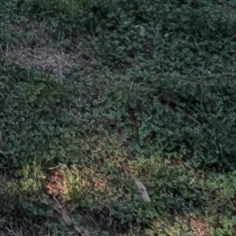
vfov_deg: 12.4
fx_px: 617
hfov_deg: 15.1
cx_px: -298
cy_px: -425
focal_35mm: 80
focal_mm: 2.23
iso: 37
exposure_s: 1/964
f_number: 1.95
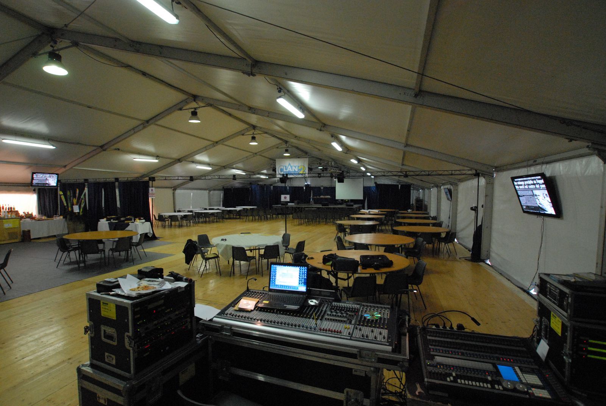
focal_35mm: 16
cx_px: 303
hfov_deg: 94.9
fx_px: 278
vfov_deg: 72.2
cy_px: 203
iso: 1600
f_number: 4.5
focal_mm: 11
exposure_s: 1/60
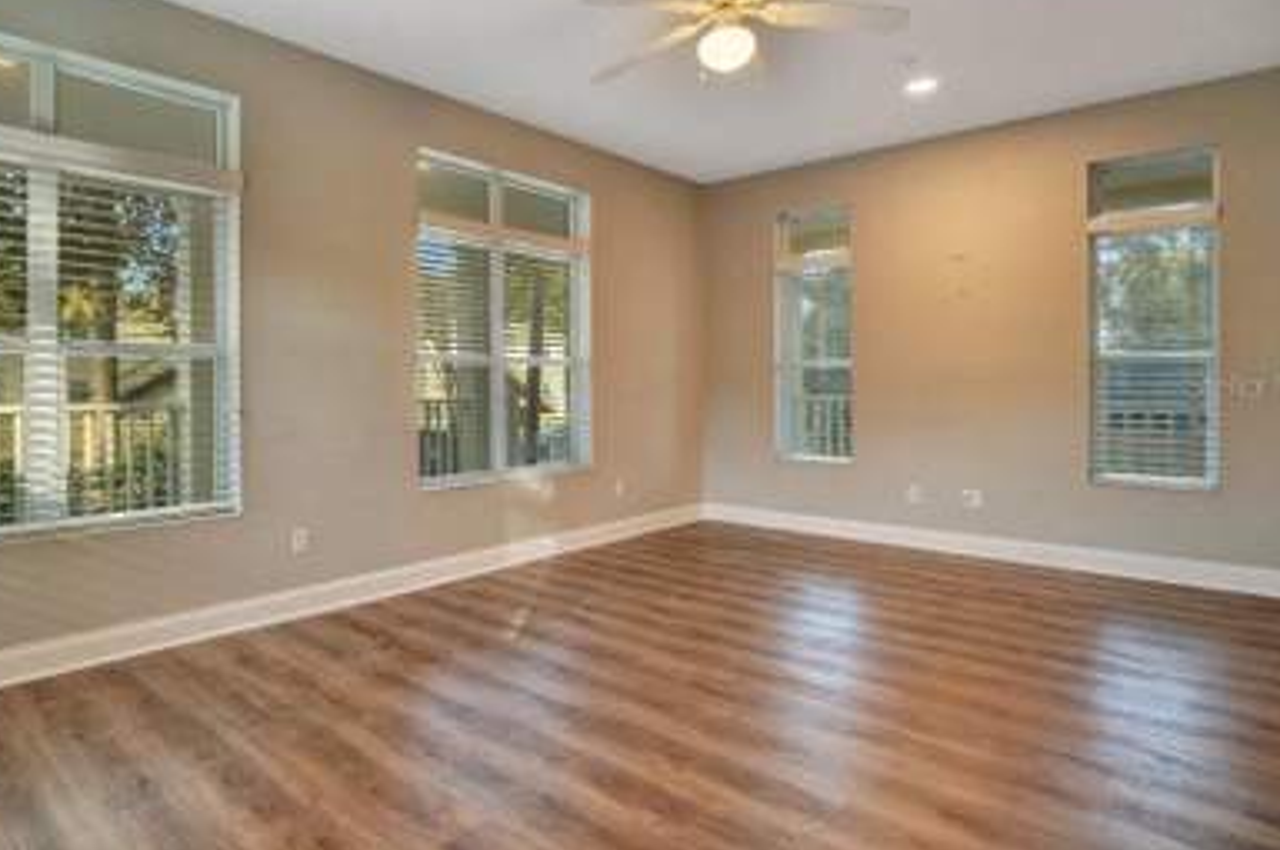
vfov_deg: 61.7
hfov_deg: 83.4
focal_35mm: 20
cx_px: 537
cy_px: 382
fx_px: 710
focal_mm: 16
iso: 6400
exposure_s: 1/400
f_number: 4
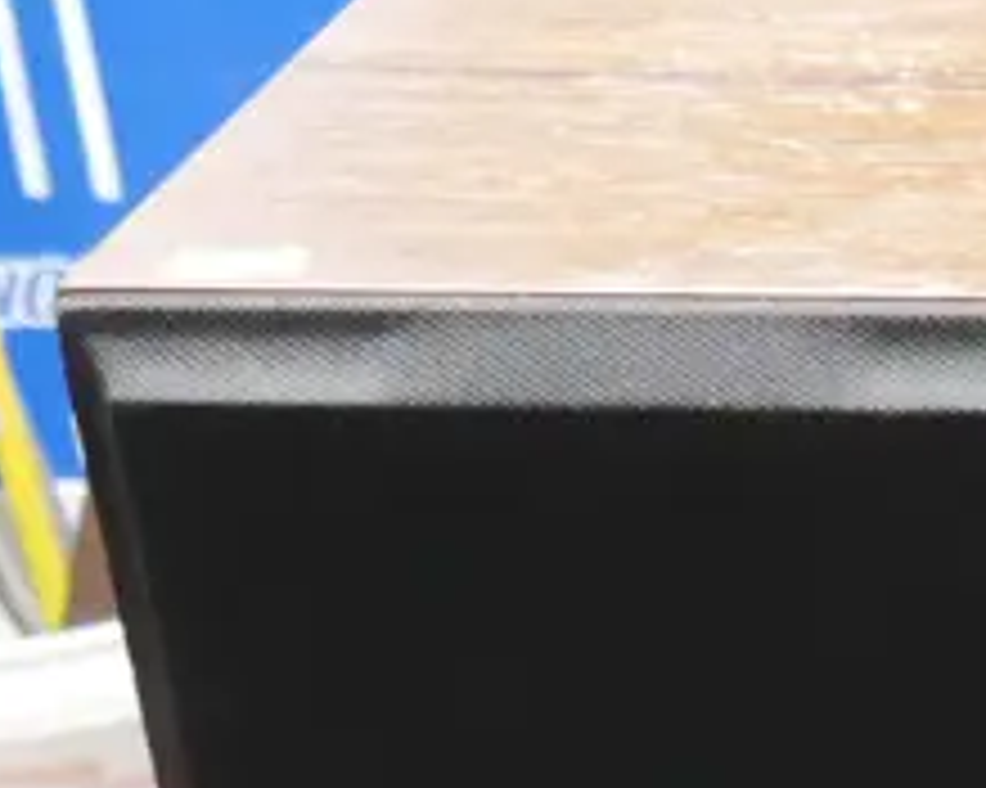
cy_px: 1306
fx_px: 3734
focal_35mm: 128
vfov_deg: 11.4
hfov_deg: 13.1
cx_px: 1967
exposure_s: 1/60
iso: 1250
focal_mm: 14
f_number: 3.5
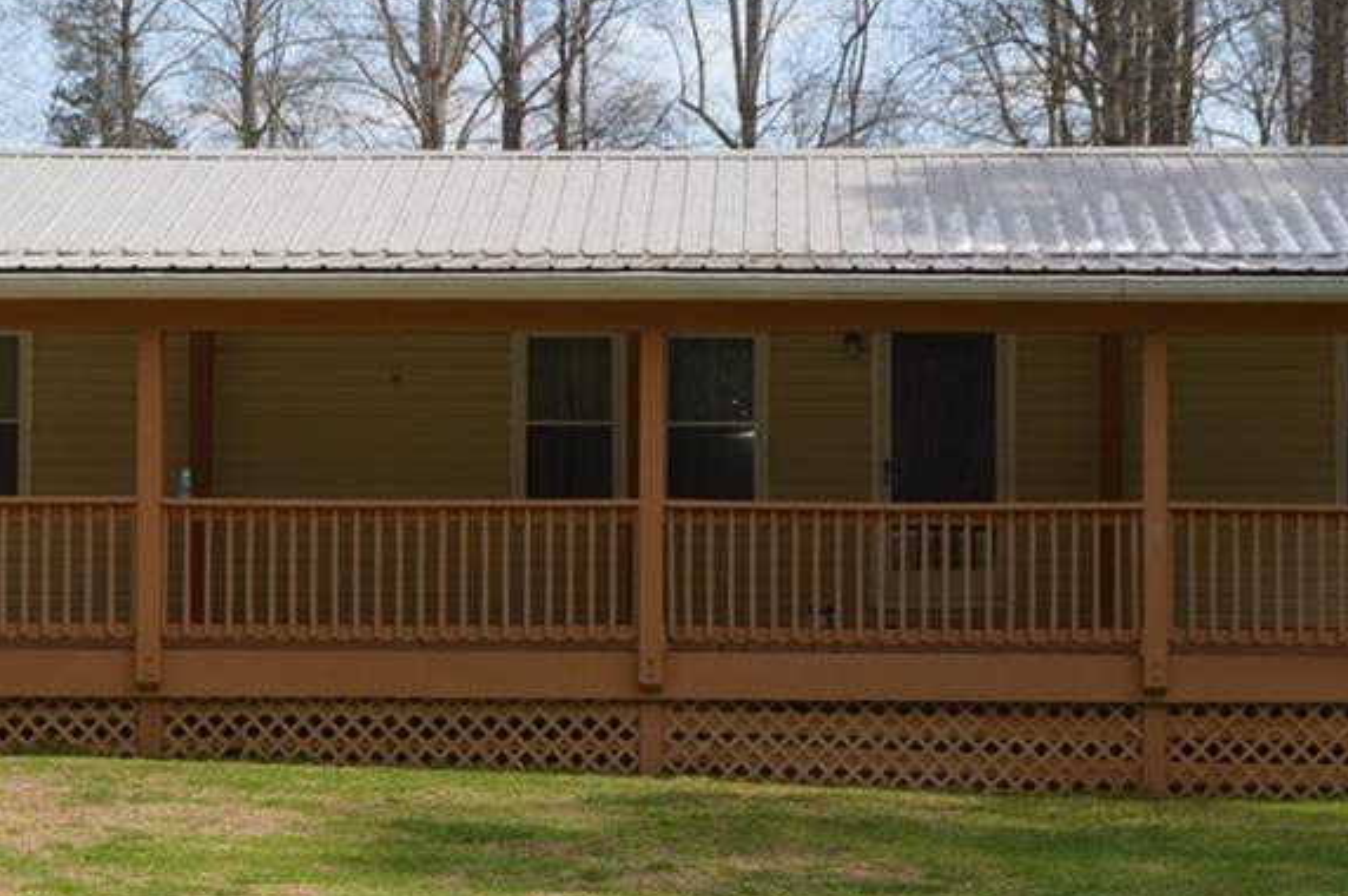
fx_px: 3815
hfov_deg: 20.0
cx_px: 676
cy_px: 316
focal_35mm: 102
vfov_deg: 13.4
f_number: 7.1
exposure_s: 1/200
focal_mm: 38
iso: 100
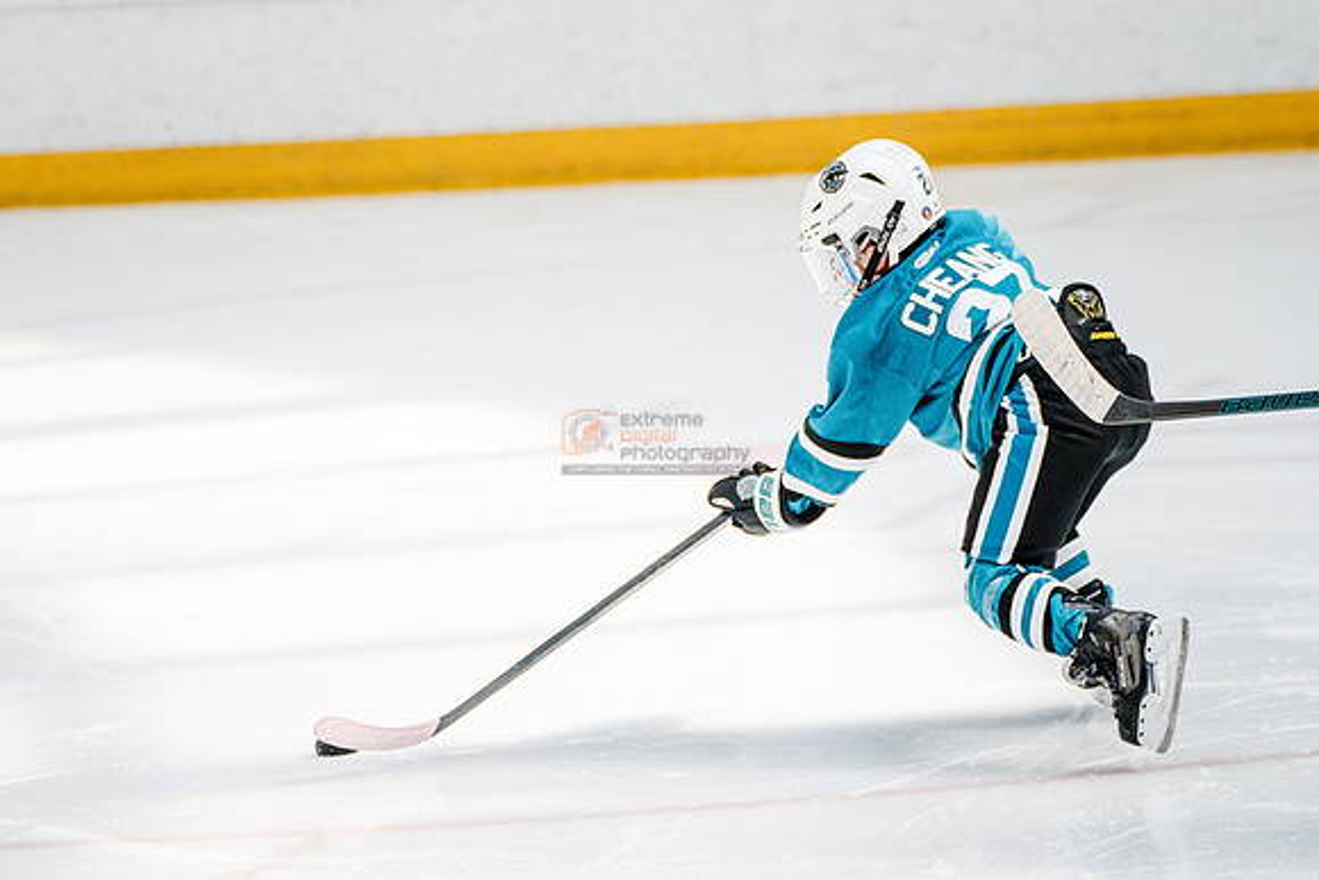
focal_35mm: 253
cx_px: 660
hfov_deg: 8.1
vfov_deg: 5.4
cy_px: 422
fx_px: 9274
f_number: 3.5
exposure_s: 1/2500
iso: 1250
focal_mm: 186
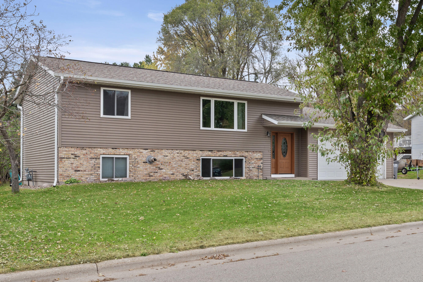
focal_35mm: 32
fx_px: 370
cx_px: 212
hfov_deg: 59.5
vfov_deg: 41.7
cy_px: 141
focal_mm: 31.5
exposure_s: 1/2
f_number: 16
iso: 320
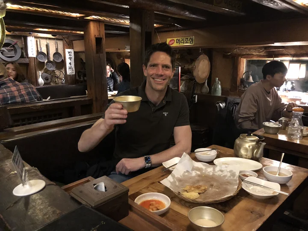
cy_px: 116
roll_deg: -0.1
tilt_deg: -12.2
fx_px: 249
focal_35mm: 28
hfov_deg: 63.4
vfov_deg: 49.7
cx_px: 154
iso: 640
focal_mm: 3.99
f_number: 1.8
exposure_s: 1/15
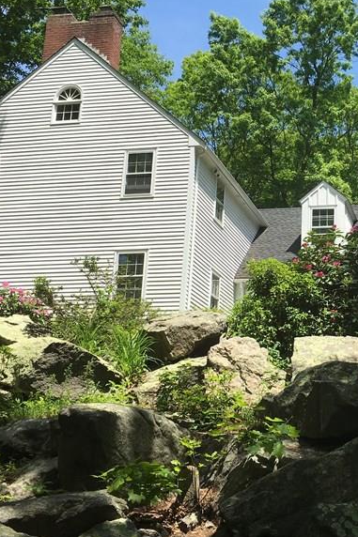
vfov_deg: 36.8
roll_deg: -0.8
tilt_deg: +18.0
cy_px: 220
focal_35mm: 54
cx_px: 307
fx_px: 806
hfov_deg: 24.5
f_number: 2.2
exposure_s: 1/1166
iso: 25
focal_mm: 4.15
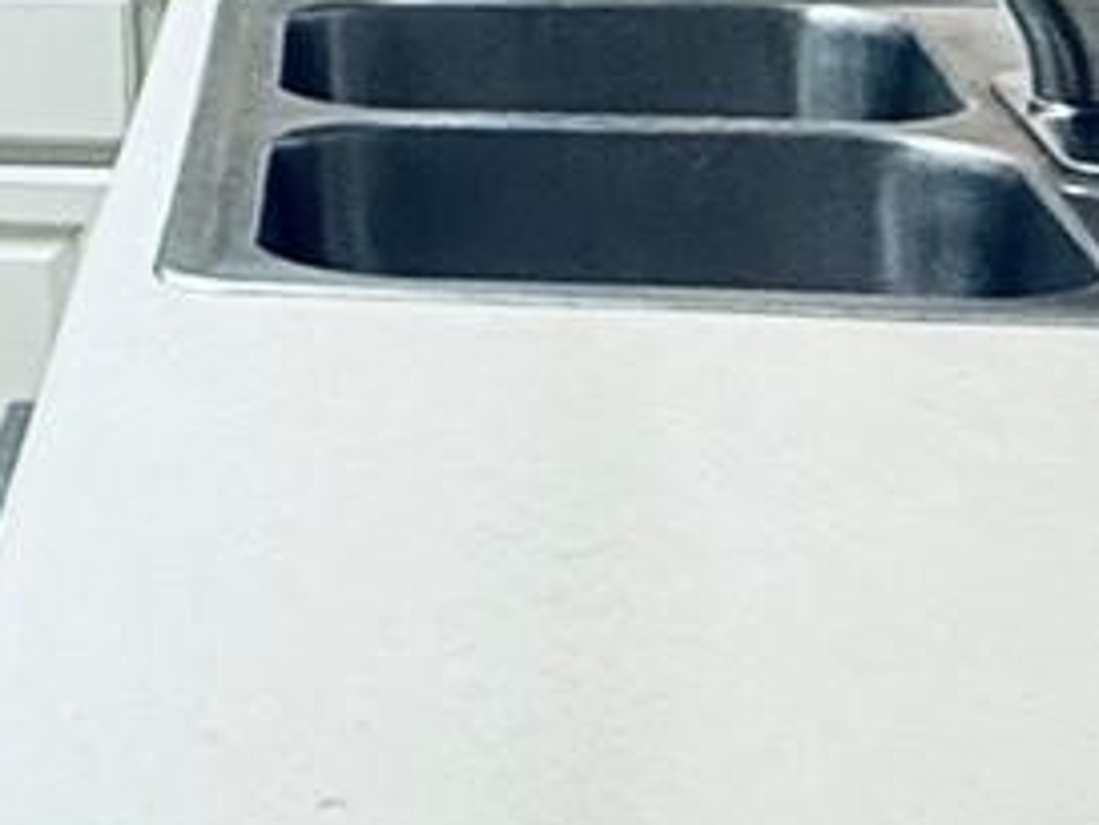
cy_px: -567
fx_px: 3335
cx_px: -556
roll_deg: +1.5
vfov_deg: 13.0
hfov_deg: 16.9
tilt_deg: +0.1
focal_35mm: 105
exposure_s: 1/60
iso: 400
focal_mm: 2.22
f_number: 2.2
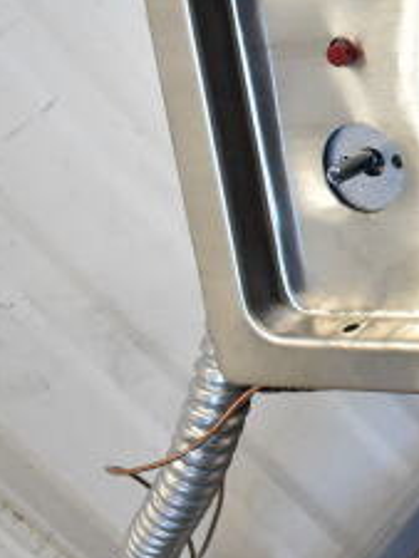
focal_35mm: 86
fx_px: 1387
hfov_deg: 15.0
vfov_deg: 22.5
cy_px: 120
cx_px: 746
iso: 1600
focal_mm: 22
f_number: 5.6
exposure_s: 1/125
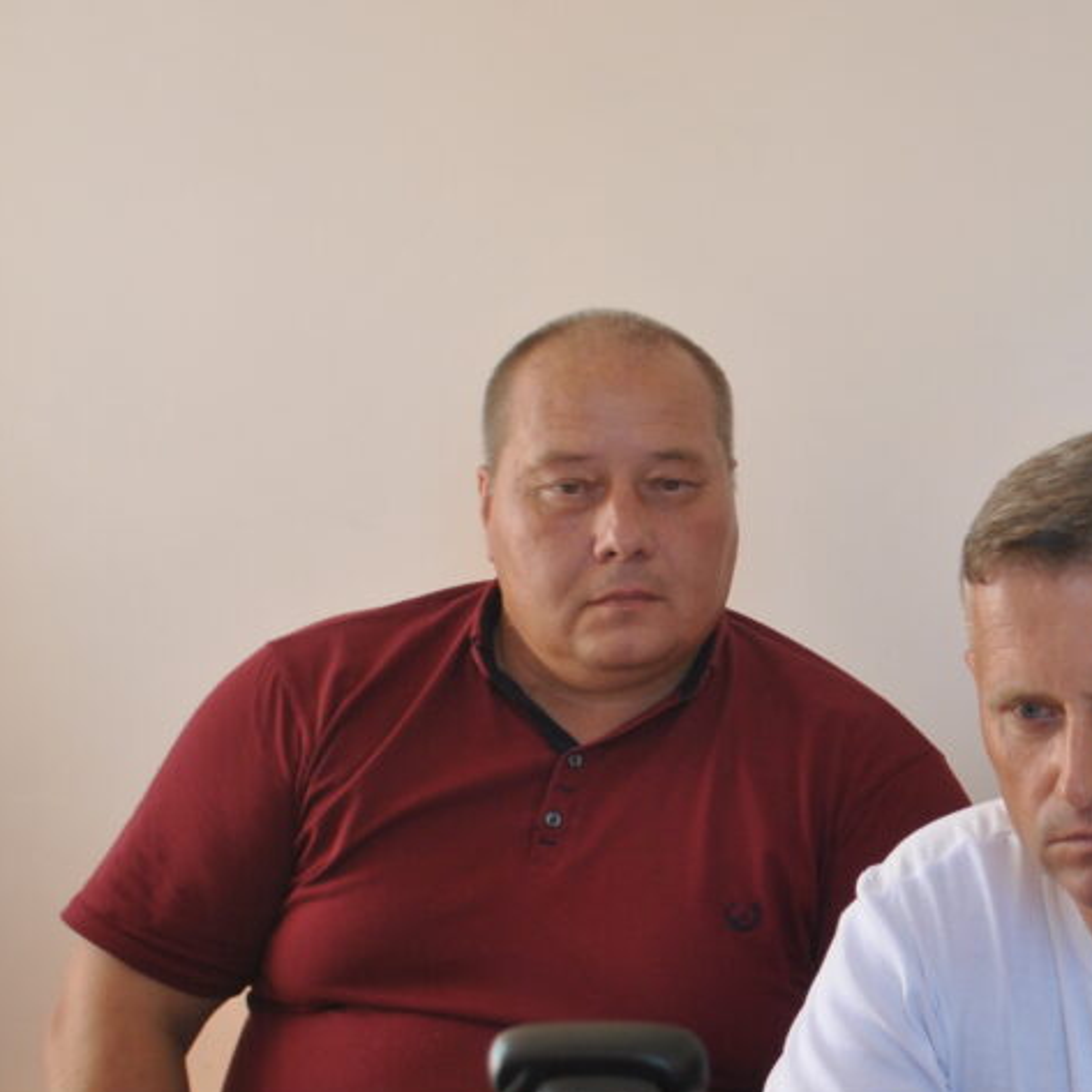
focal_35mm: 80
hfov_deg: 21.2
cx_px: 997
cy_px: 805
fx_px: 2855
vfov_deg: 21.5
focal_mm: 26
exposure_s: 1/50
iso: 200
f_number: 4.2
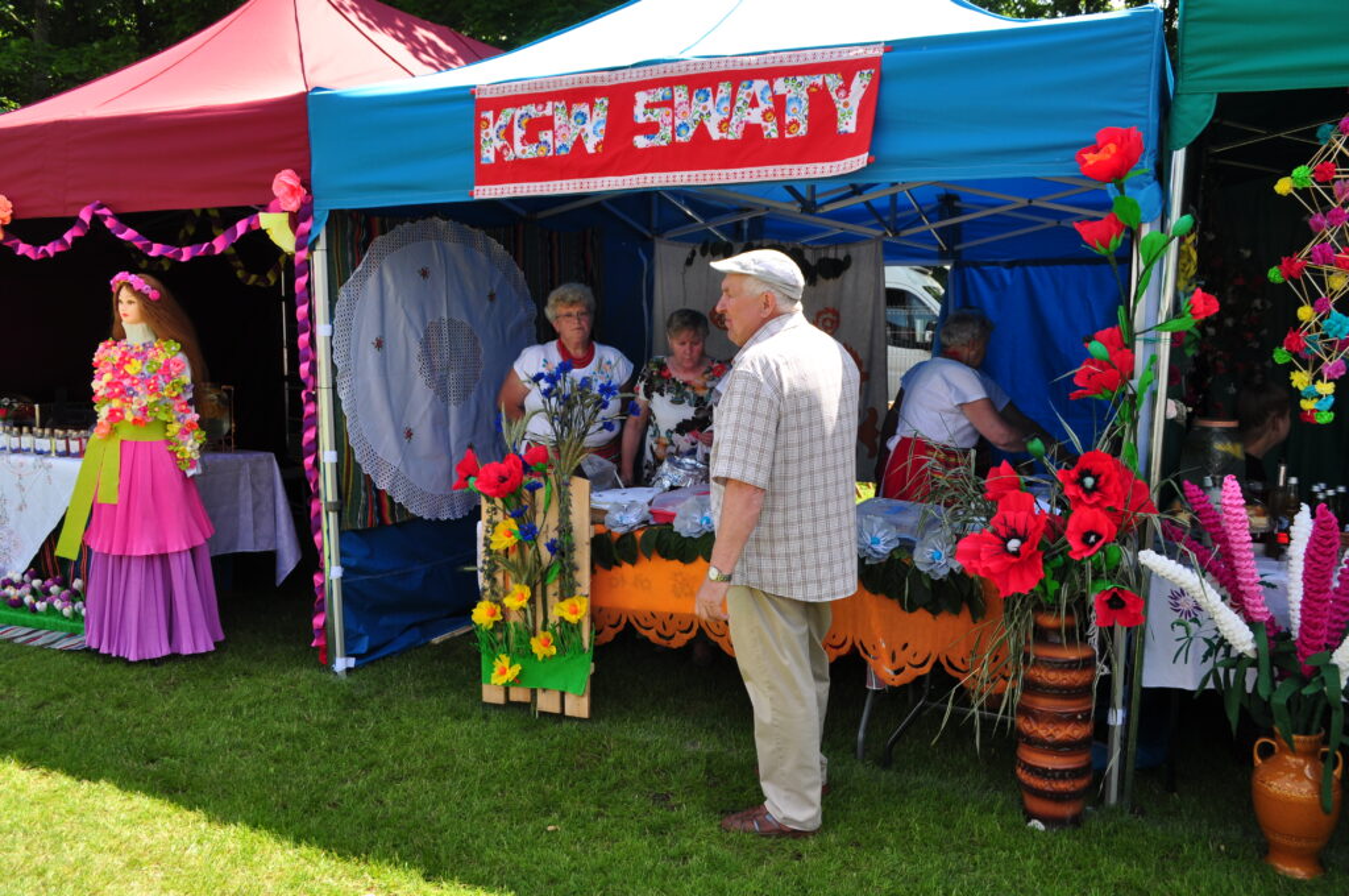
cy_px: 448
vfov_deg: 43.5
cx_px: 674
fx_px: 1123
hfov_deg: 62.0
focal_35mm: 30
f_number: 7.1
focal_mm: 20
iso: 200
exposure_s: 1/200
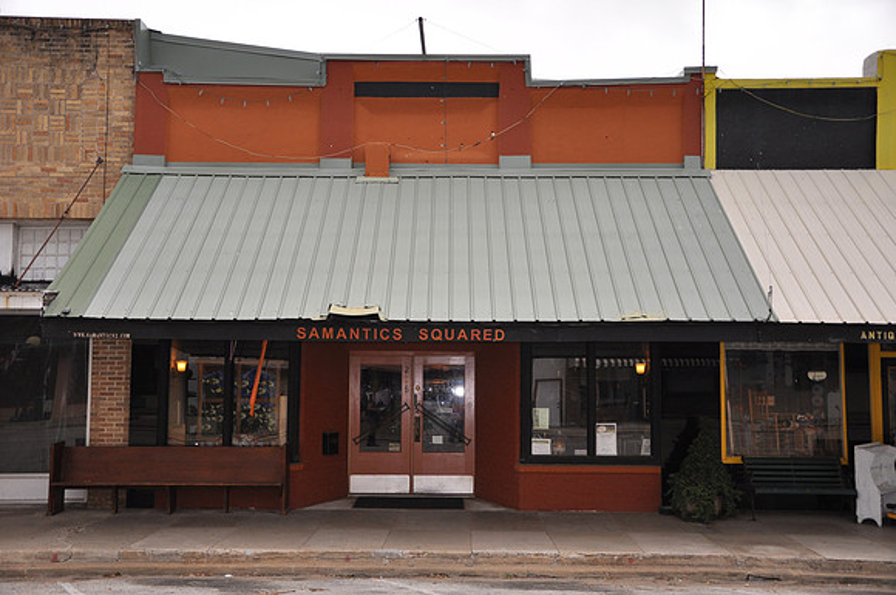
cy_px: 298
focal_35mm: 39
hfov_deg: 49.6
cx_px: 448
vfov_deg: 34.1
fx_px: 969
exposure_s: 1/200
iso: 400
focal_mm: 26
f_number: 4
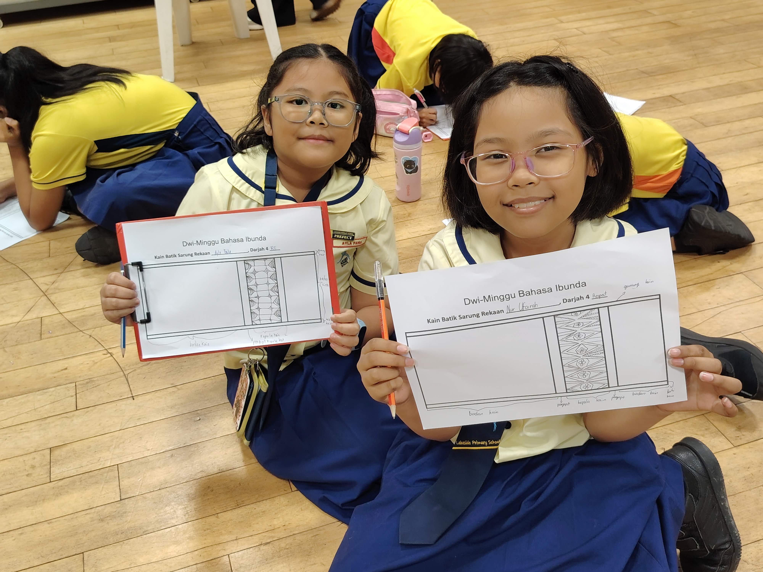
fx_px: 816
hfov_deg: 50.1
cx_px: 382
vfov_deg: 38.7
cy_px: 286
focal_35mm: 37
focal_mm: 5.25
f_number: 1.75
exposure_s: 1/33.3
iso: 456
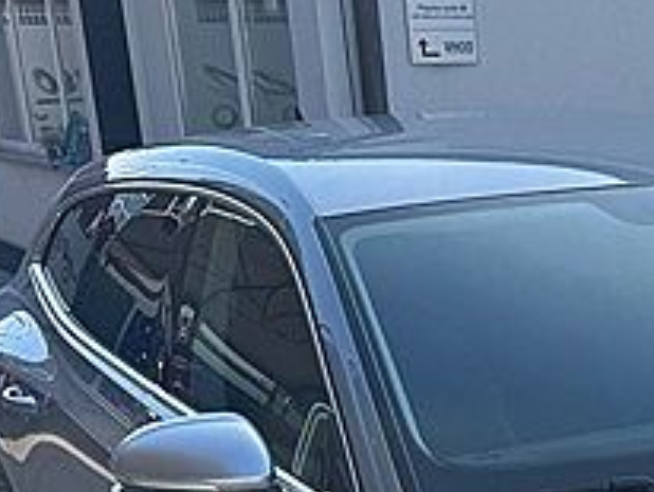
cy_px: 714
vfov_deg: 14.9
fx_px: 1759
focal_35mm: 93
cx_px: 870
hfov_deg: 19.3
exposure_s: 1/2252
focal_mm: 6.76
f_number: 1.78
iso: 80
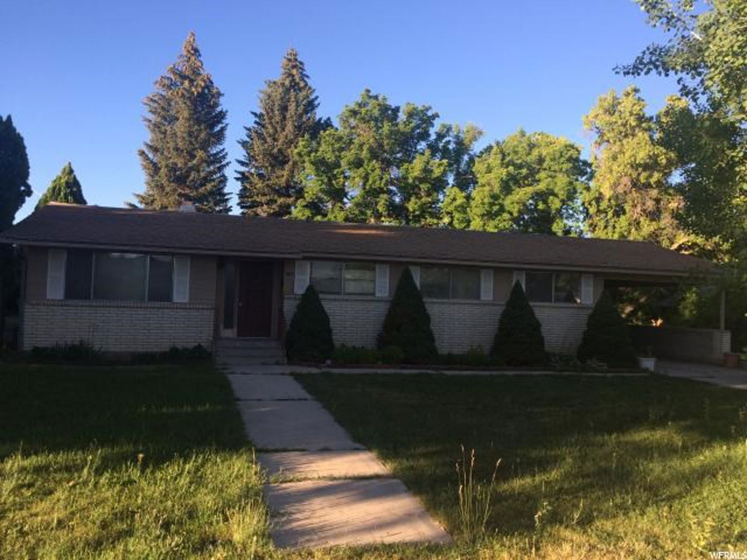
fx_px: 626
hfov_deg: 61.7
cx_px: 374
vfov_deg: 48.2
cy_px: 280
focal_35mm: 29
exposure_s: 1/507
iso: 32
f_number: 2.2
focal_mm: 4.15
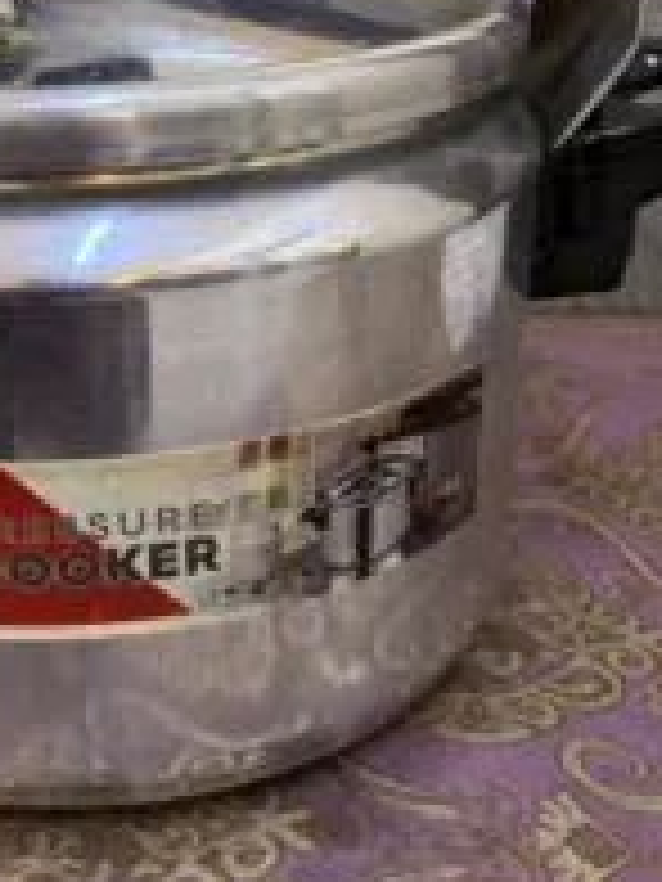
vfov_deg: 36.0
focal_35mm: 53
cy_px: 328
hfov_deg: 26.4
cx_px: 41
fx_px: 1351
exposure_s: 1/59
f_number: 1.6
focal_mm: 5.96
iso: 500
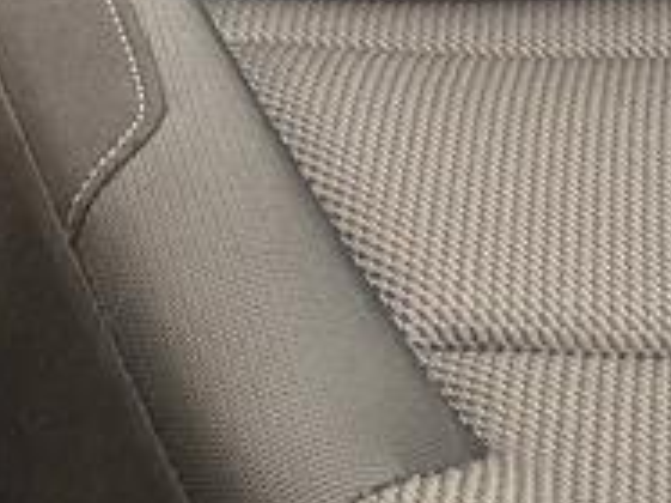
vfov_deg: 8.2
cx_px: -563
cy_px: -744
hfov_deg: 11.2
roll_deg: +0.1
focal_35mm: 164
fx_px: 3177
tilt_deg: -38.7
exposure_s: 1/40
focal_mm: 6.76
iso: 1000
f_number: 1.78
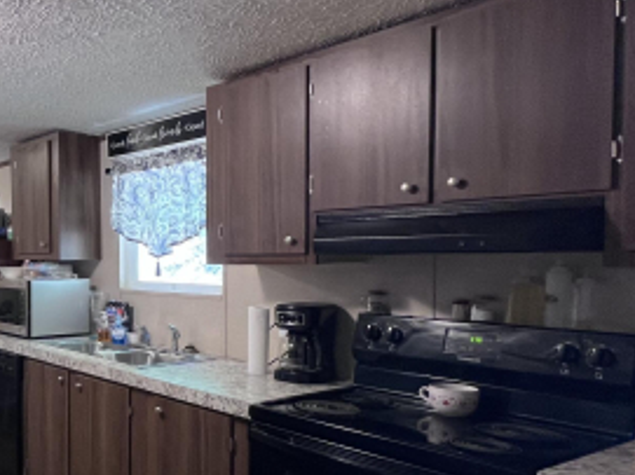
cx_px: -41
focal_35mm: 32
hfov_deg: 45.0
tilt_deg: -2.4
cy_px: 278
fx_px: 587
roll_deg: +0.4
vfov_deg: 44.0
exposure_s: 1/60
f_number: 1.8
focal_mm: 1.57
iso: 200
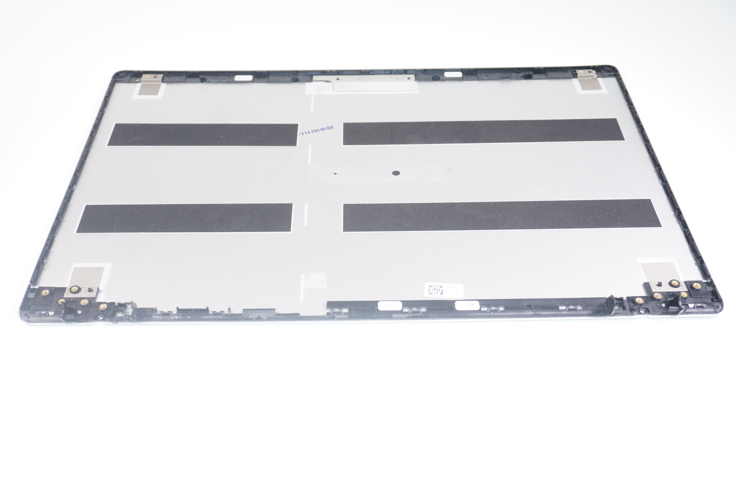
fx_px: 827
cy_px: 245
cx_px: 368
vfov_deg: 33.0
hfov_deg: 48.0
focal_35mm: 40
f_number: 5.6
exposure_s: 1/160
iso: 640
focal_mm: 27
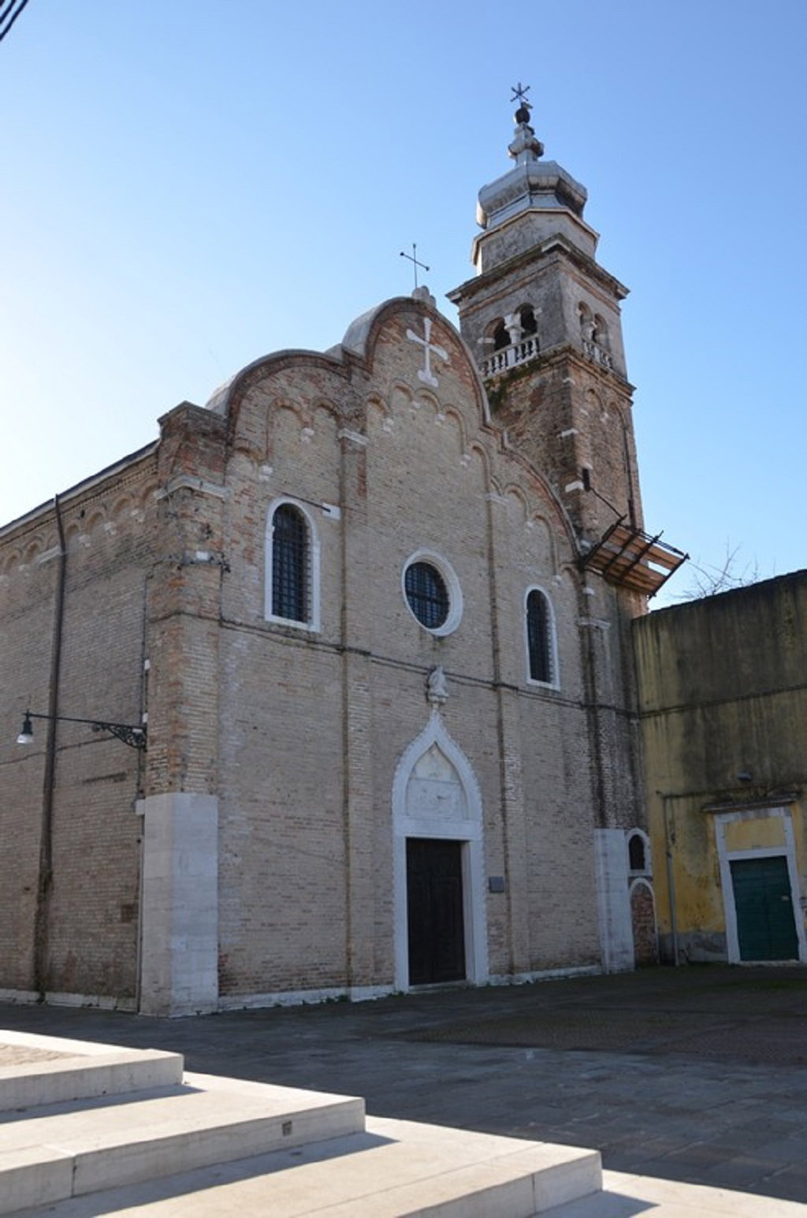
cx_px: 404
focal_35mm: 30
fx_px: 1013
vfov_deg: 62.0
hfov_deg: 43.4
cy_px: 609
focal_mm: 20
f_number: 6.3
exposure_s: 1/250
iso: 100
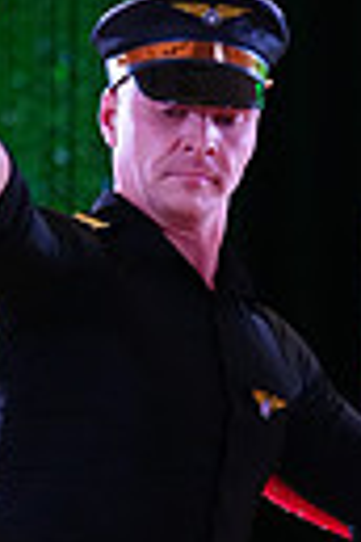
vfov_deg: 4.7
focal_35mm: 440
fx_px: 6618
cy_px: 836
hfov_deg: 3.1
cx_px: 493
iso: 6400
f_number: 2.8
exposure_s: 1/400
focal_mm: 98
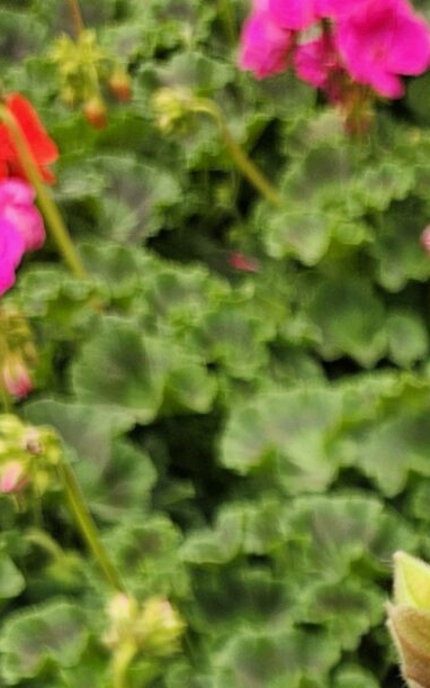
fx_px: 1914
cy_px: 1214
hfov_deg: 11.3
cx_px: 911
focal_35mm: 102
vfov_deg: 17.0
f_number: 1.8
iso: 25
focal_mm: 5.4
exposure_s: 1/217
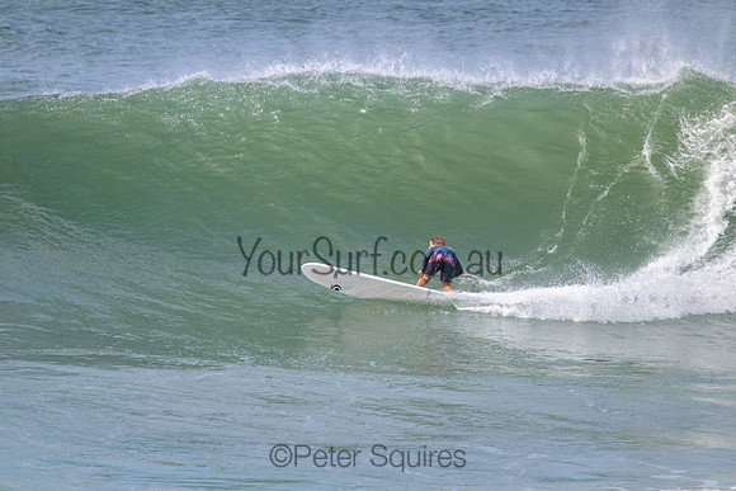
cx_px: 368
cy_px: 246
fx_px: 16359
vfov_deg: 1.7
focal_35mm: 800
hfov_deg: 2.6
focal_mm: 800
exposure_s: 1/2000
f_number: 11
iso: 1600
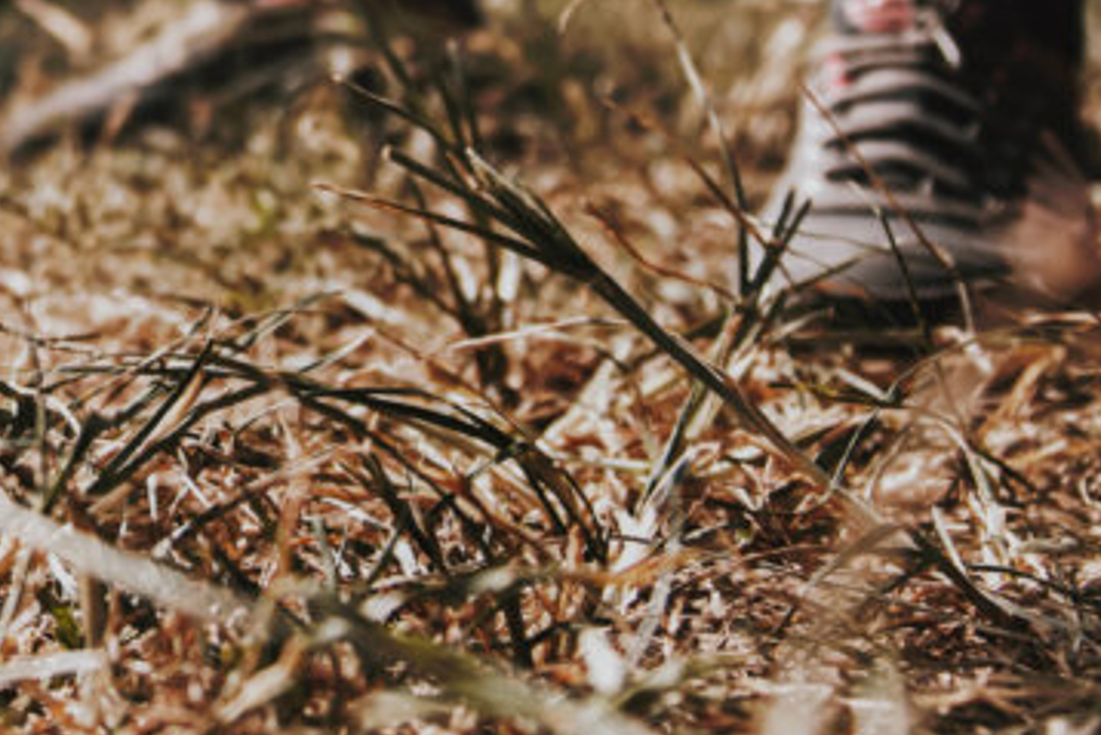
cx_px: -268
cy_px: -291
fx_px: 3151
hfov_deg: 18.6
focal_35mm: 103
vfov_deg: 12.8
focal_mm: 24
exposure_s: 1/3200
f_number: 2.8
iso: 250
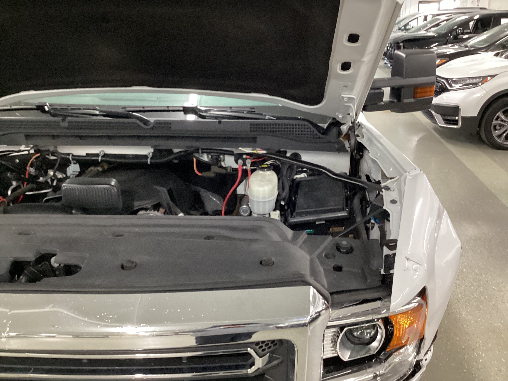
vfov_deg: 45.4
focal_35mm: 31
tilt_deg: -22.8
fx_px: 455
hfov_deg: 58.4
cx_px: 254
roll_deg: +1.2
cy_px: 190
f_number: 2.4
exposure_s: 1/30
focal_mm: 3.3
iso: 400
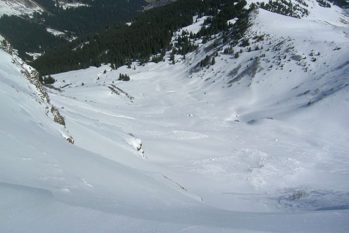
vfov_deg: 36.0
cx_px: 176
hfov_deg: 51.9
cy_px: 117
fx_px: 359
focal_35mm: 37
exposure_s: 1/1488
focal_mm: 5.4
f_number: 4.8
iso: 50
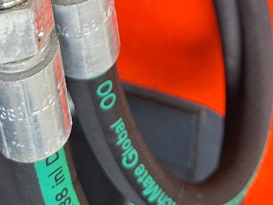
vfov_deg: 13.2
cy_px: -196
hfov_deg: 19.8
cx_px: 220
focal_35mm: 98
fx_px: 773
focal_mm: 5.54
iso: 200
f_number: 1.8
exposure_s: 1/50
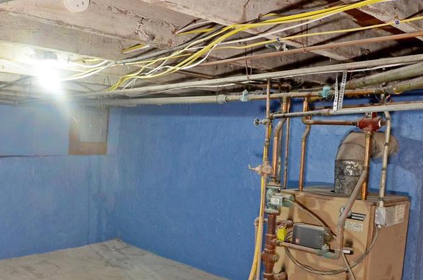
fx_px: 410
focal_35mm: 35
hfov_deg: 51.0
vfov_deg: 37.6
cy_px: 155
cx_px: 82
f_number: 9
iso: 320
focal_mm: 10
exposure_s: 1/2
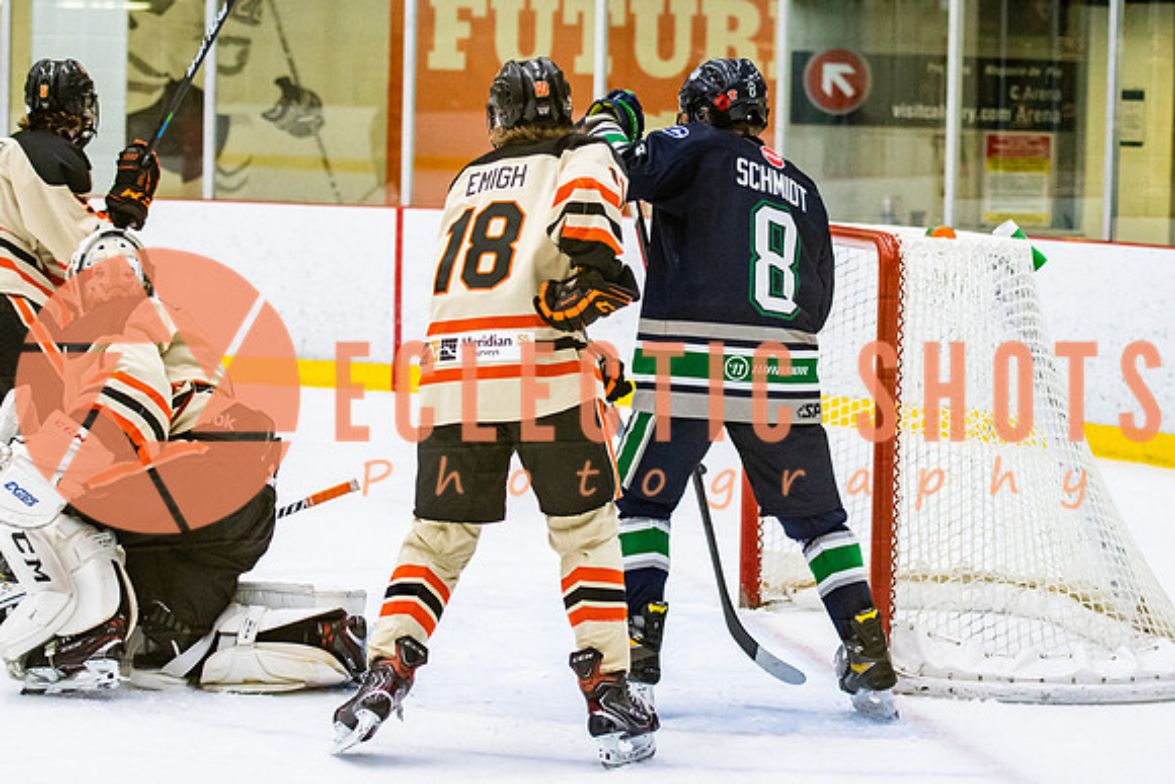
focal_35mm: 130
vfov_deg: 10.6
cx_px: 722
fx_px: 4232
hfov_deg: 15.8
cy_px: 303
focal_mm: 70
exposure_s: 1/640
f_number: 2.8
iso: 2500
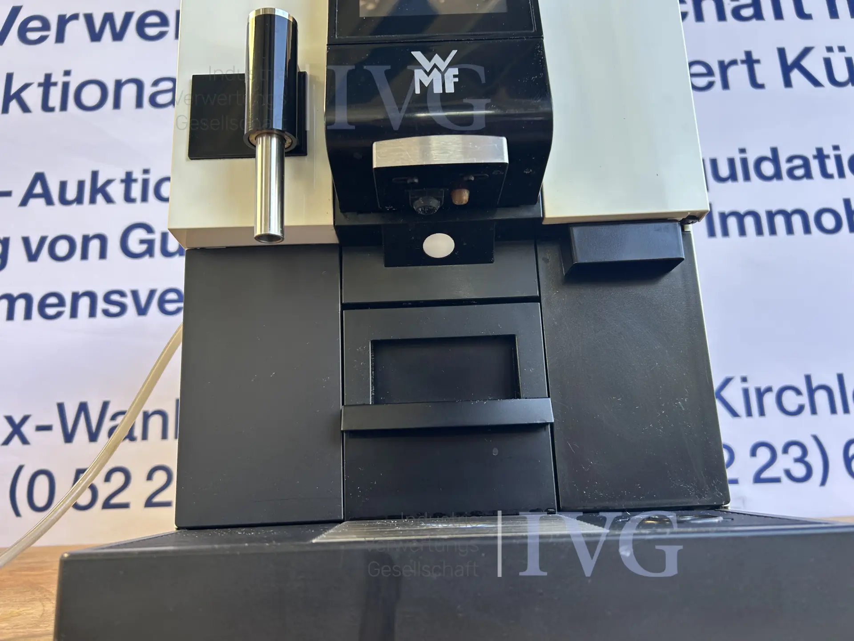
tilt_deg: +14.2
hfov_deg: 67.3
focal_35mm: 26
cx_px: 427
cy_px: 320
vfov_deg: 53.1
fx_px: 641
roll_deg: +2.5
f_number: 1.5
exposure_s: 1/121
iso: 40
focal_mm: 5.7
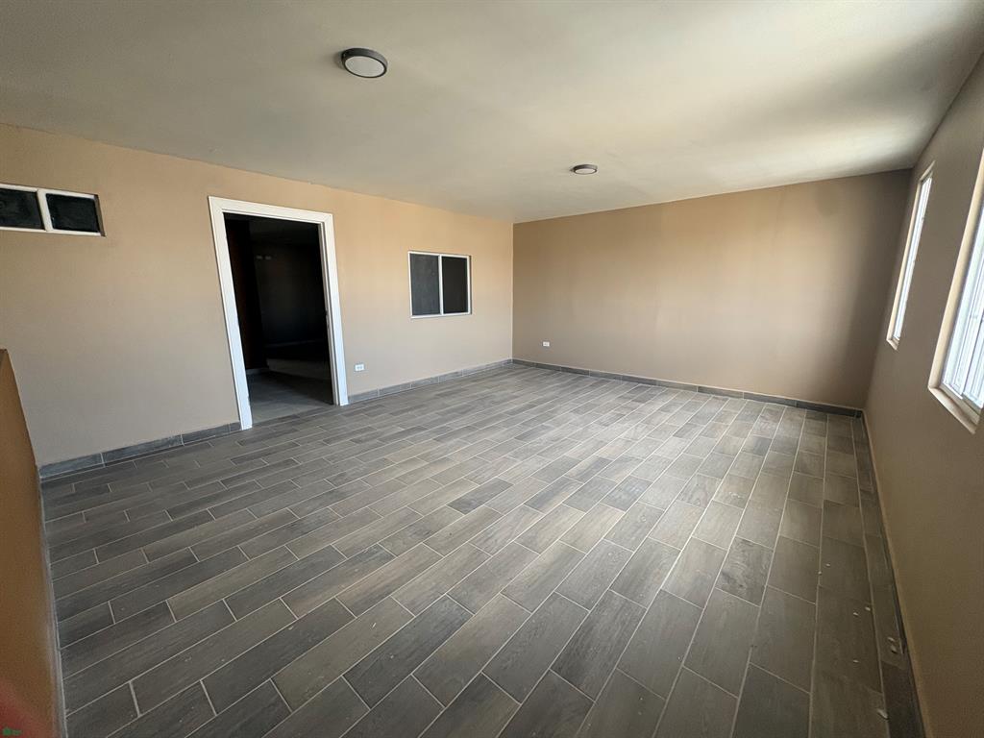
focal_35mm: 14
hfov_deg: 102.1
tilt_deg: -10.7
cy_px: 369
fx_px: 398
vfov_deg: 85.7
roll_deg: +0.1
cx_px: 492
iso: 200
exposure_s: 1/99
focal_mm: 2.22
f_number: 2.2
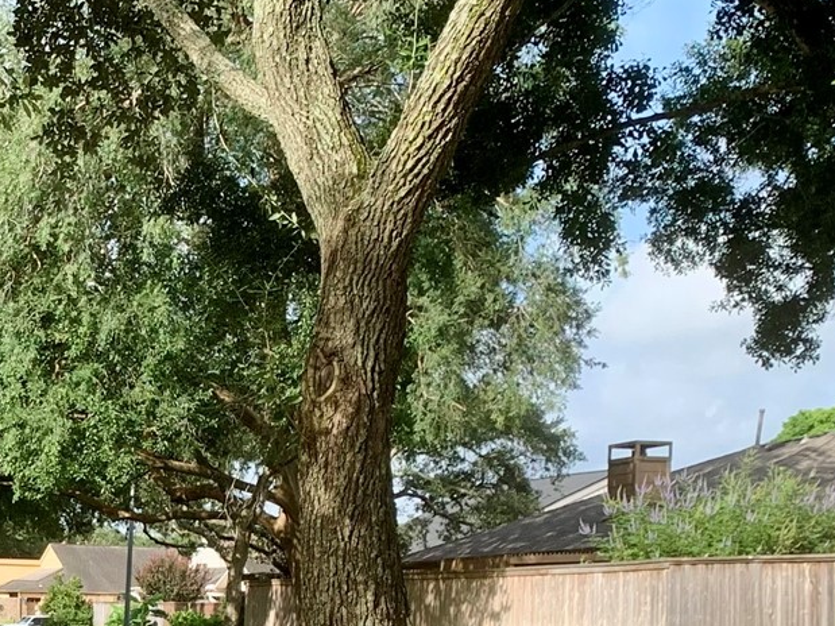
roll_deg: -2.6
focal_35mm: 86
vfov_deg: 16.7
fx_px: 2074
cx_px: -202
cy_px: 676
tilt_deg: +1.4
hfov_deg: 21.0
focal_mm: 4.25
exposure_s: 1/864
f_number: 1.8
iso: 25
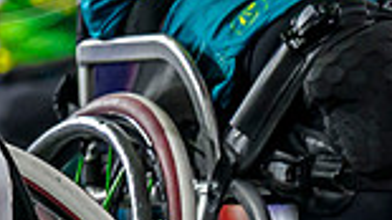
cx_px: -418
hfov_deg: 2.1
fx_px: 10586
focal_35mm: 1019
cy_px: -169
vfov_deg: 1.2
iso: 2500
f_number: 3.2
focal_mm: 120
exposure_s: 1/1600
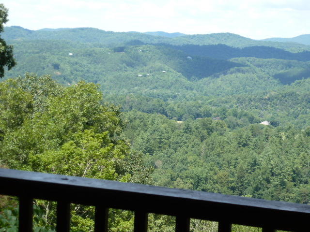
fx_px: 860
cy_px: 116
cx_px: 155
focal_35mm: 96
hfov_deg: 20.4
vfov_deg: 15.4
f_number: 5
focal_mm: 17.3
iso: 100
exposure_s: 1/160
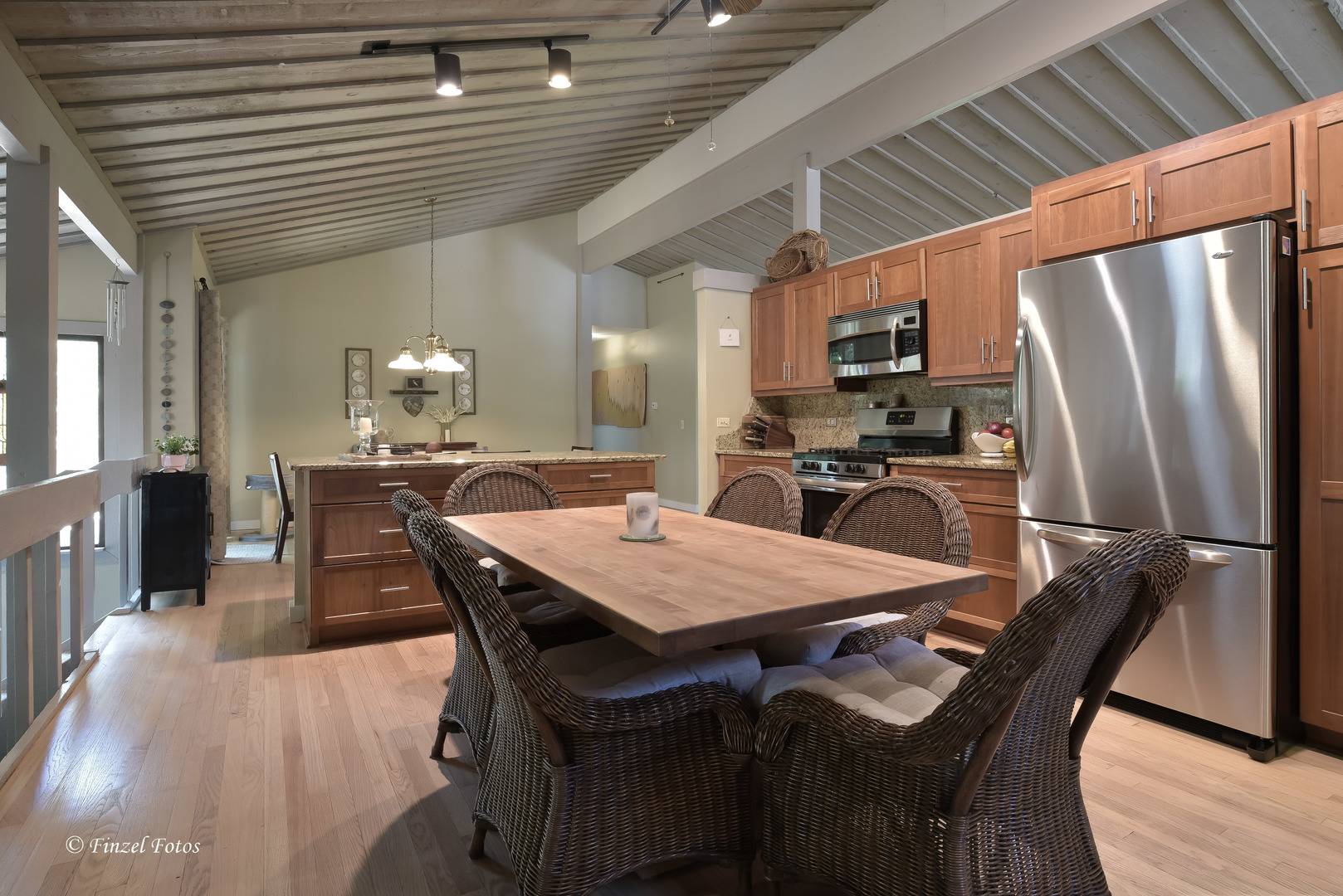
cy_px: 448
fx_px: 672
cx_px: 672
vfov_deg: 67.4
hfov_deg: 90.0
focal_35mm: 18
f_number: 11
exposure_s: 1/1.67
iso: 400
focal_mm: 18
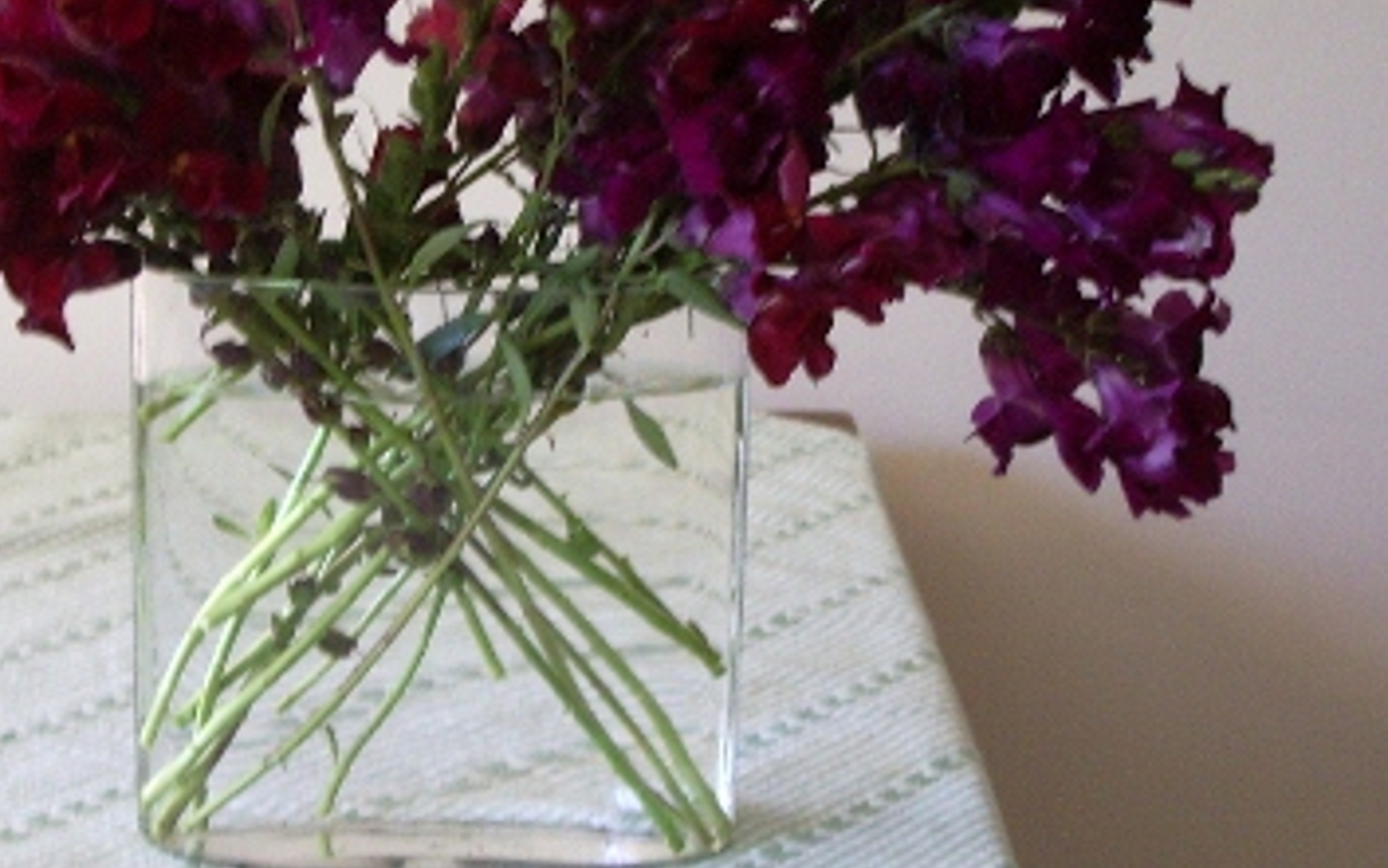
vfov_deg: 15.0
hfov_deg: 23.7
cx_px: 515
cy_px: 308
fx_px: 3293
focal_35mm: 87
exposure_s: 1/25
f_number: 3.1
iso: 200
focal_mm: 8.2
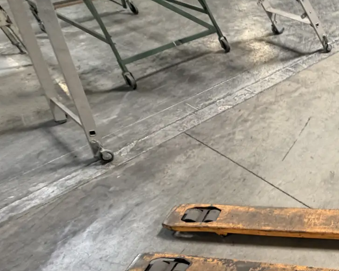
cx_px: 399
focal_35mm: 36
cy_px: 195
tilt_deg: -42.3
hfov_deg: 38.5
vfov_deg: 40.3
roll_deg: +0.2
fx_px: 361
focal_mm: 2.22
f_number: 2.2
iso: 160
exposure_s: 1/50
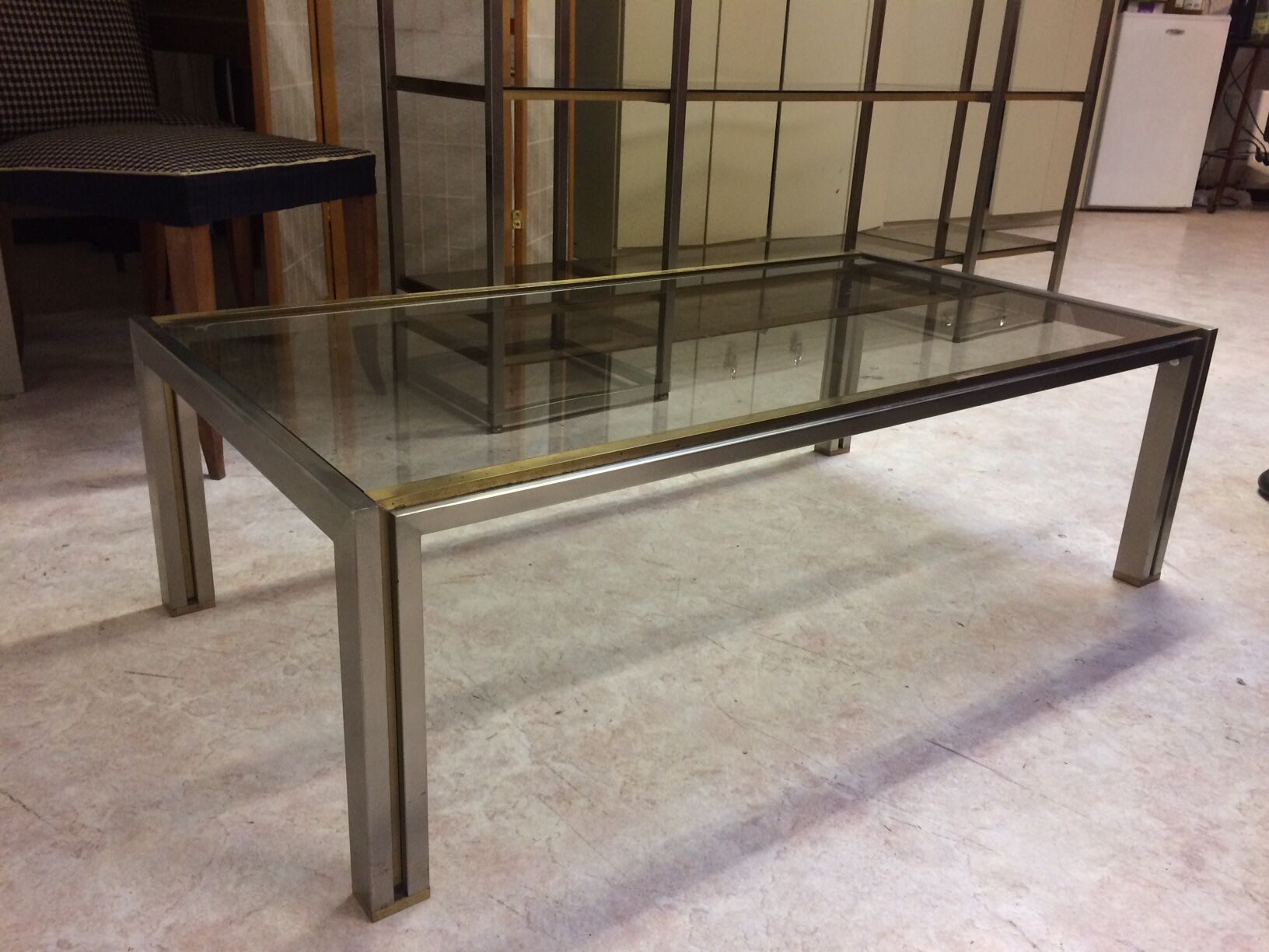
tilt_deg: -21.5
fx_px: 1063
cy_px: 476
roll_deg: -1.4
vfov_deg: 48.2
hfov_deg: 61.7
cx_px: 634
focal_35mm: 29
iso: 80
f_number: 2.2
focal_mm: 4.15
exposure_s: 1/33
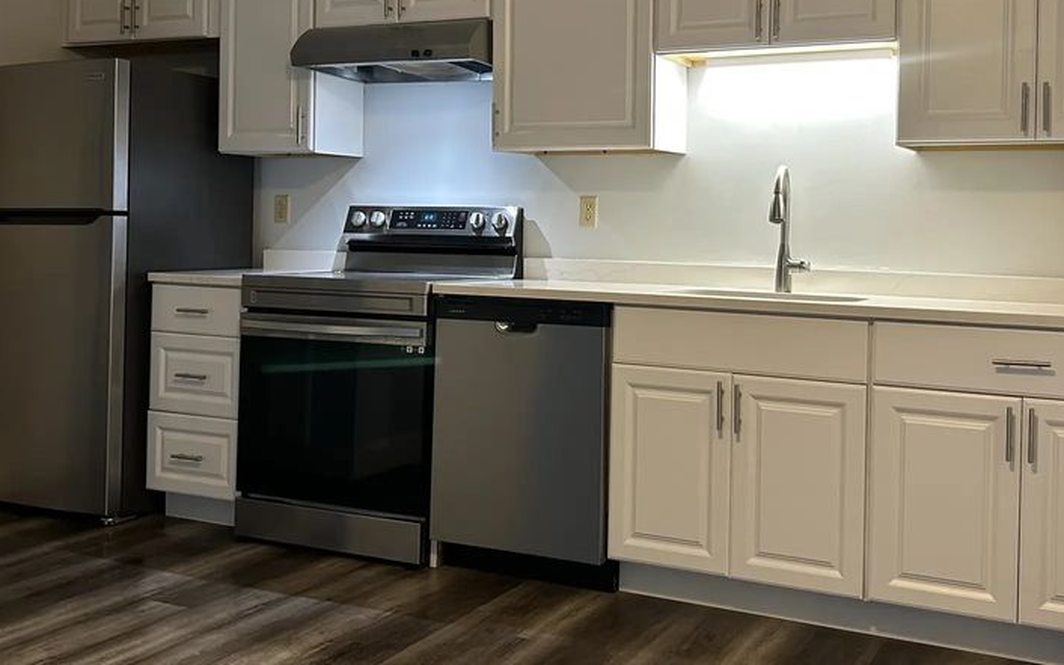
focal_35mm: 40
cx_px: 576
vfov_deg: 31.7
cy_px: 219
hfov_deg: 49.2
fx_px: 1160
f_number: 1.5
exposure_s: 1/60
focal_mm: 5.7
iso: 200
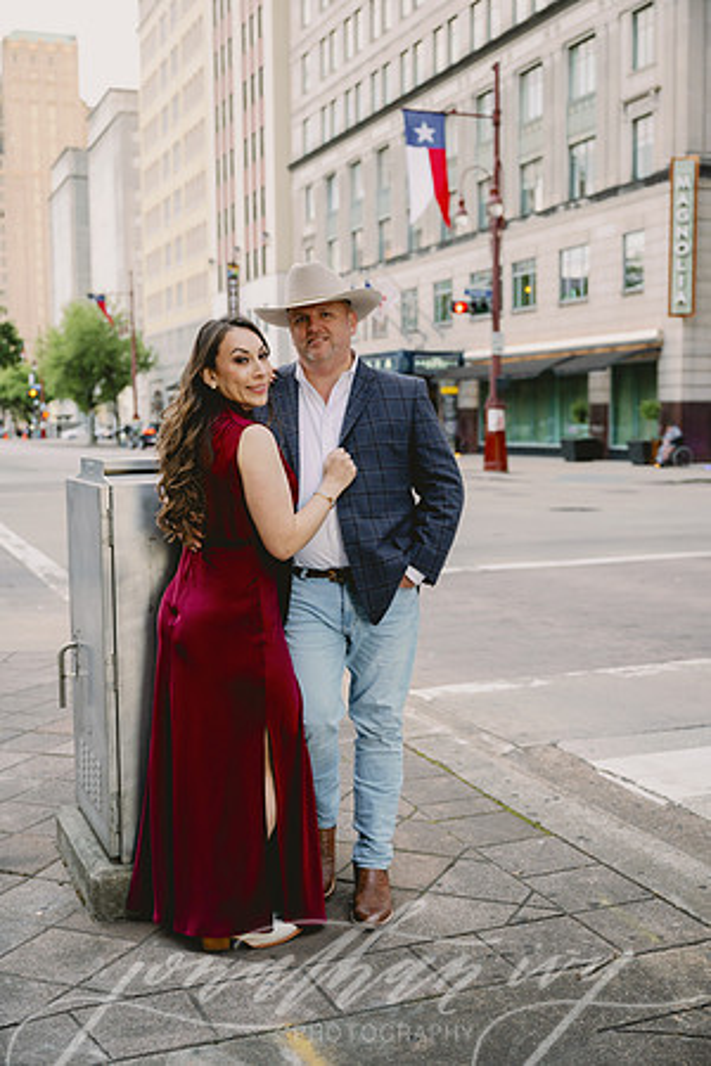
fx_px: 1244
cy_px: 533
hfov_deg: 31.9
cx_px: 356
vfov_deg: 46.4
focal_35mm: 42
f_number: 3.2
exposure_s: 1/250
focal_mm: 42
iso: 400
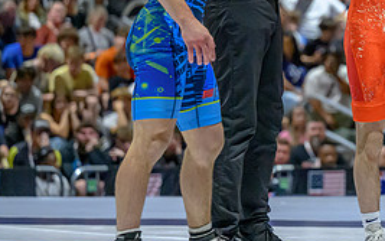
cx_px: 407
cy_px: -6
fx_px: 2781
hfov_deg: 7.9
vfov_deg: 4.9
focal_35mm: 265
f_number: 2.8
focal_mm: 100
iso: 7200
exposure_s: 1/640
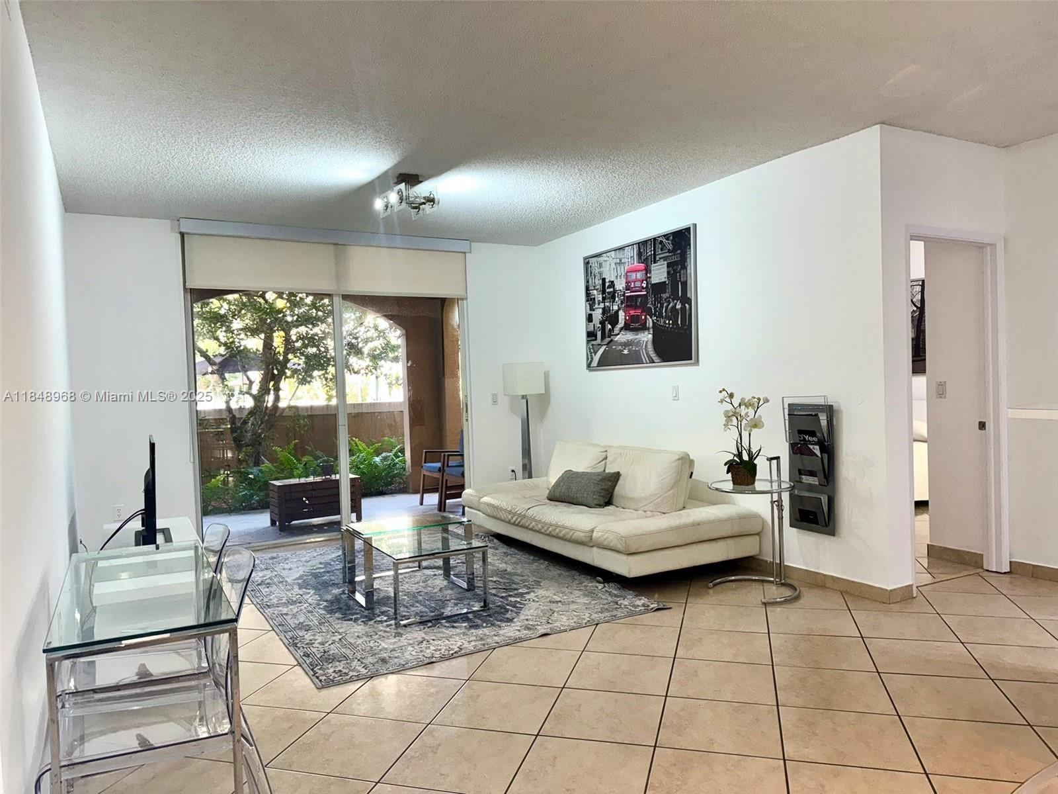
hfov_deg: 71.6
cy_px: 397
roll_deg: +2.3
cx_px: 529
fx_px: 734
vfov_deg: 56.8
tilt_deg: -1.9
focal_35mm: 24
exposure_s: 1/120
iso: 100
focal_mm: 6.76
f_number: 1.78
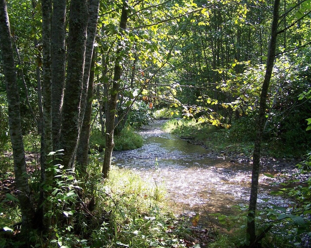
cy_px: 125
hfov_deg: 45.8
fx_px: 368
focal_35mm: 40
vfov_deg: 37.3
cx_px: 158
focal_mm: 6.3
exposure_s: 1/125
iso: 80
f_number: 2.8
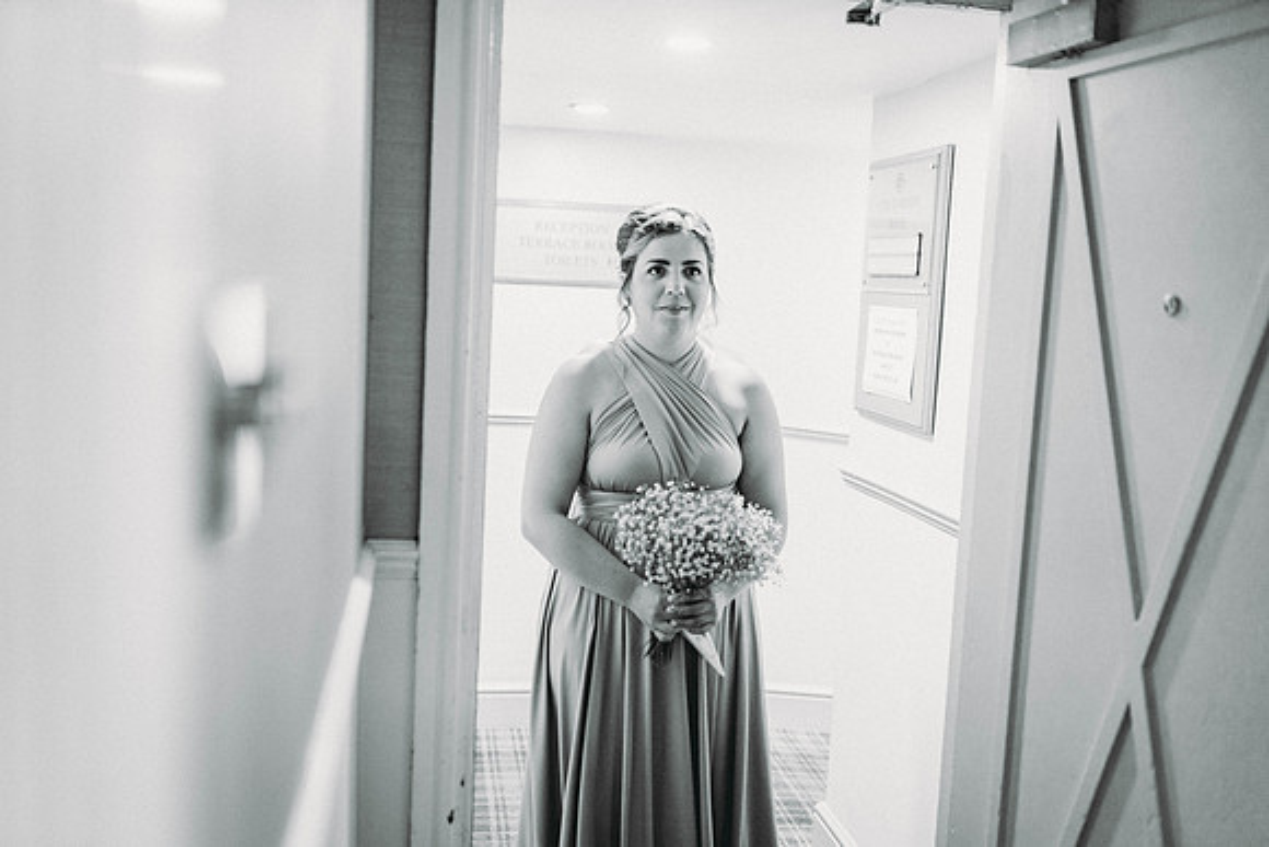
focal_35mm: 35
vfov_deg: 37.9
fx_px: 1234
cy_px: 424
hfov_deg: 54.4
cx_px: 634
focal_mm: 35
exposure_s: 1/160
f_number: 1.6
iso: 320
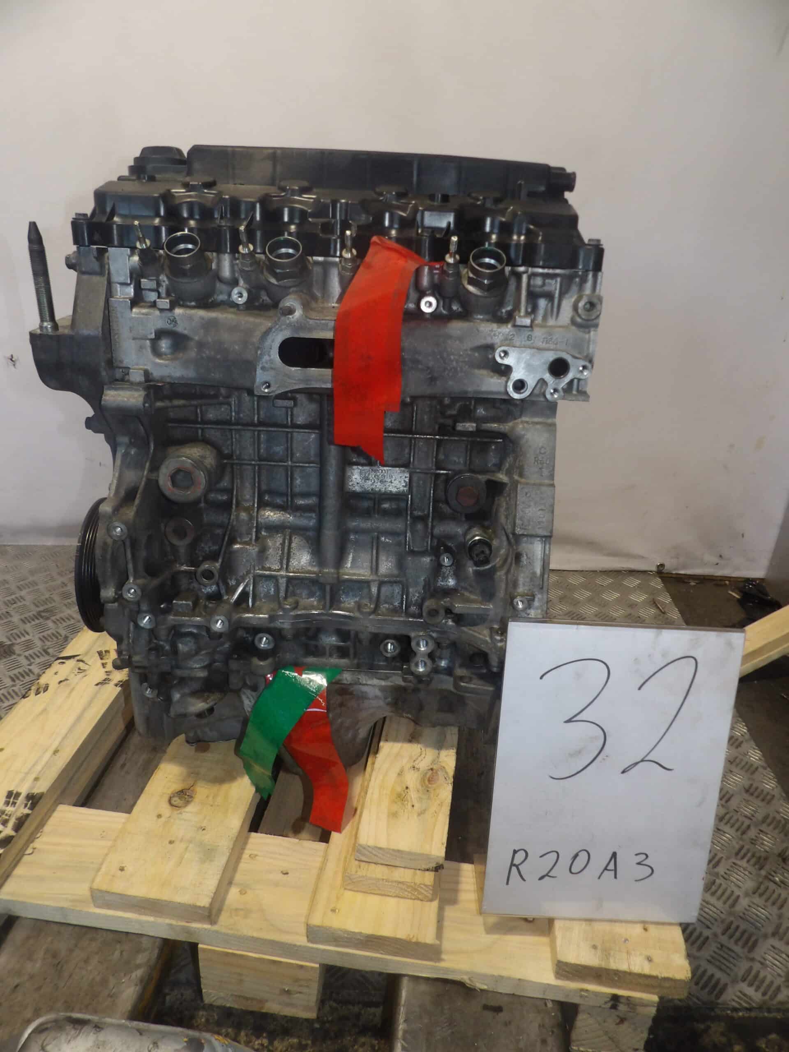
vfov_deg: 71.6
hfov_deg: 56.8
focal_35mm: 24
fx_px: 729
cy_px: 526
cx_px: 394
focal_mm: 4.3
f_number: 3.2
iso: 200
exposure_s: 1/60
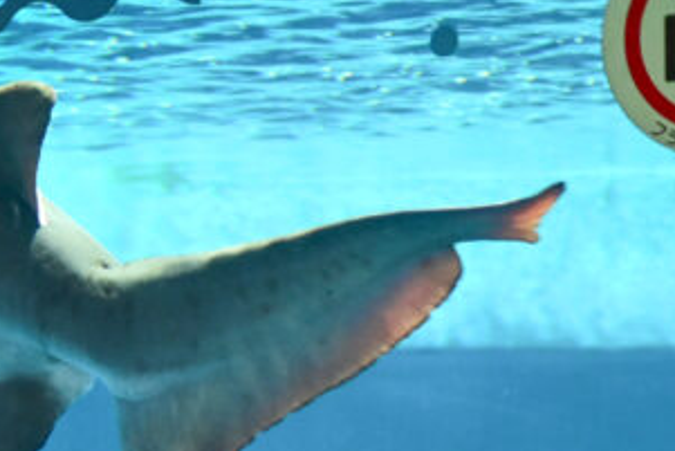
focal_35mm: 204
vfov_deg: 6.7
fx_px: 3827
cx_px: -126
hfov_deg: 9.9
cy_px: 587
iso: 1800
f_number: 2
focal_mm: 40
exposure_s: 1/60
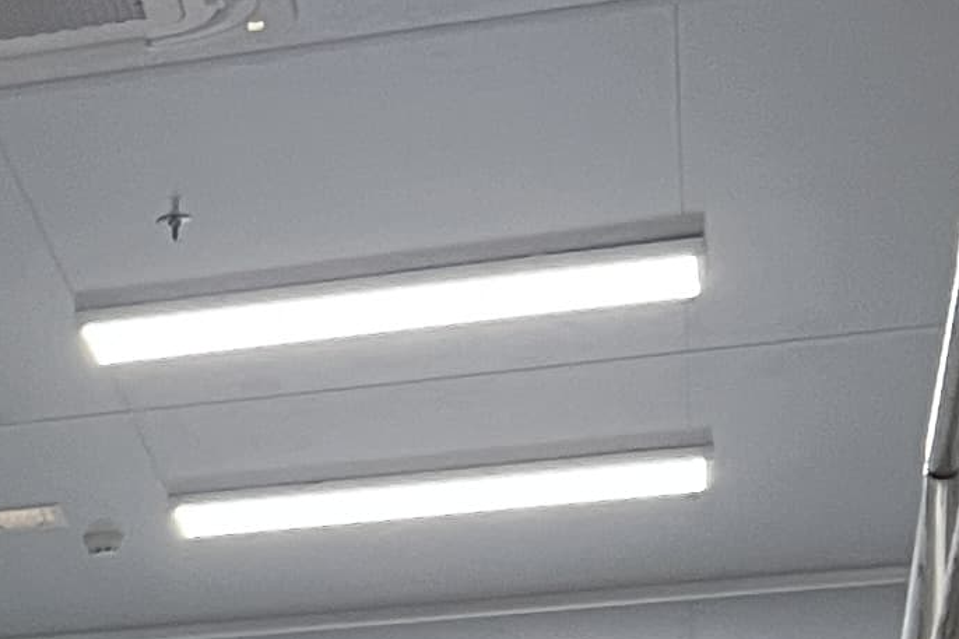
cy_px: 1498
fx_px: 4234
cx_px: -1623
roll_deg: -1.6
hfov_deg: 10.4
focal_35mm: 159
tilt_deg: +0.9
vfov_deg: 8.0
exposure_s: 1/50
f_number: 1.5
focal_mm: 5.7
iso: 100
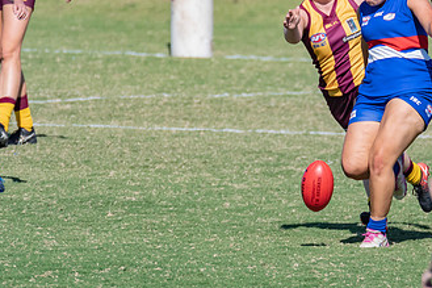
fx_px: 19154
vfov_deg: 0.9
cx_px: 302
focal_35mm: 1597
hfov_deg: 1.3
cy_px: 65
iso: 800
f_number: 8
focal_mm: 600
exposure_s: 1/2500
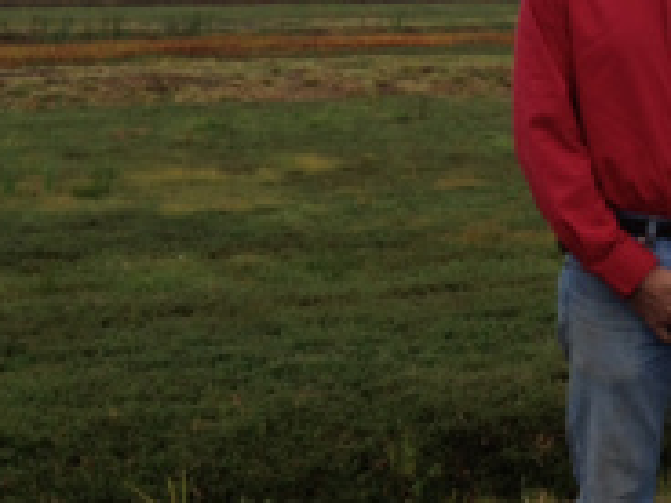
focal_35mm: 95
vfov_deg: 15.4
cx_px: 744
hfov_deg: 19.7
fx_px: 1841
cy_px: 42
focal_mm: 4.3
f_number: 2.4
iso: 64
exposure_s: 1/633
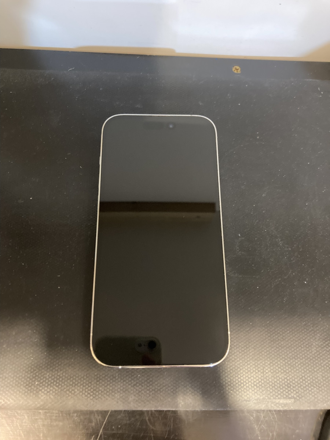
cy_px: 220
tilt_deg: -67.0
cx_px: 165
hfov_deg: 49.7
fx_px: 356
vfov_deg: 63.4
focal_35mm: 28
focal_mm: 3.99
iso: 640
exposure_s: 1/20
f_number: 1.8
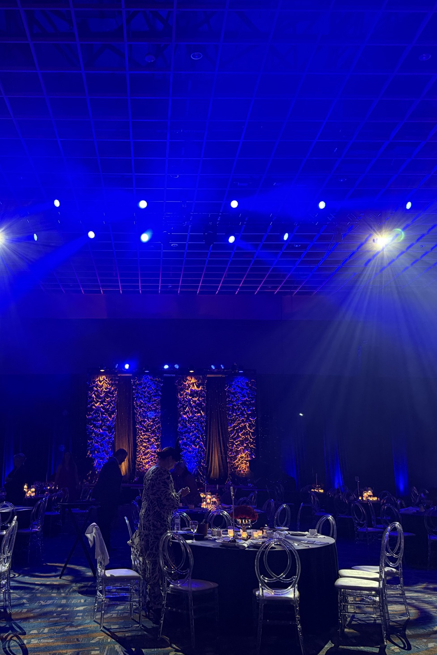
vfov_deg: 55.8
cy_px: 325
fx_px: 619
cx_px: 154
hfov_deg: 38.5
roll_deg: -0.7
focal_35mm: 34
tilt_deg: +11.8
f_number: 1.78
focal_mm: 6.76
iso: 500
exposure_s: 1/60
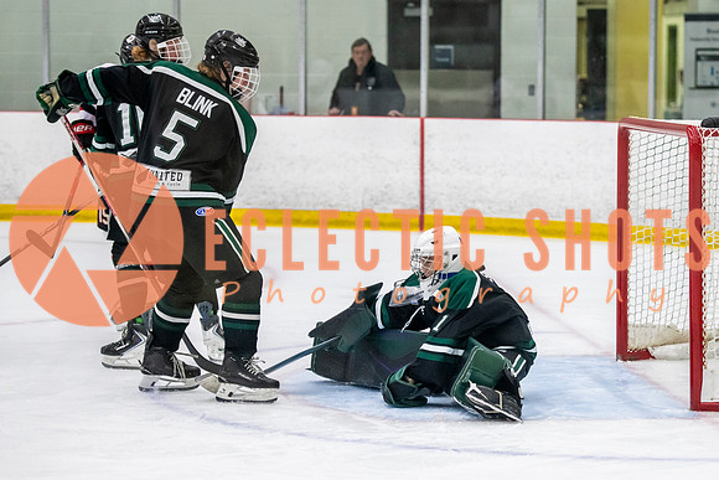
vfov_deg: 9.8
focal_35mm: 139
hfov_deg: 14.7
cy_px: 288
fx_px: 2783
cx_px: 490
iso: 3200
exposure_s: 1/640
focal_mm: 98
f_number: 3.2
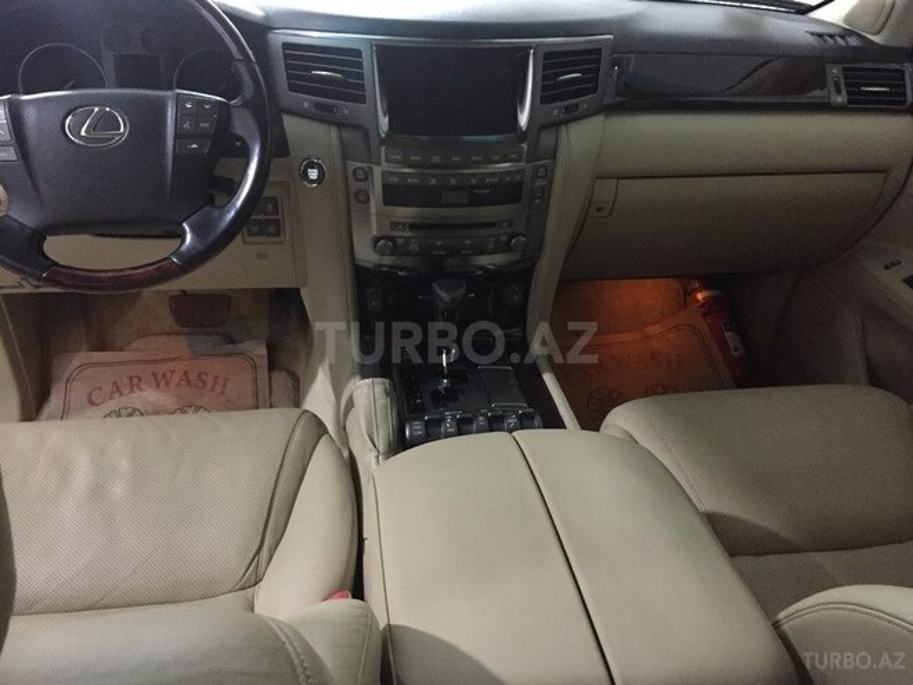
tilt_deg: -33.9
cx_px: 456
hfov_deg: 61.7
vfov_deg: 48.2
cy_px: 342
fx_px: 765
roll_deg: -5.2
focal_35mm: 29
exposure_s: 1/17
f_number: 2.2
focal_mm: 4.15
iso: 500
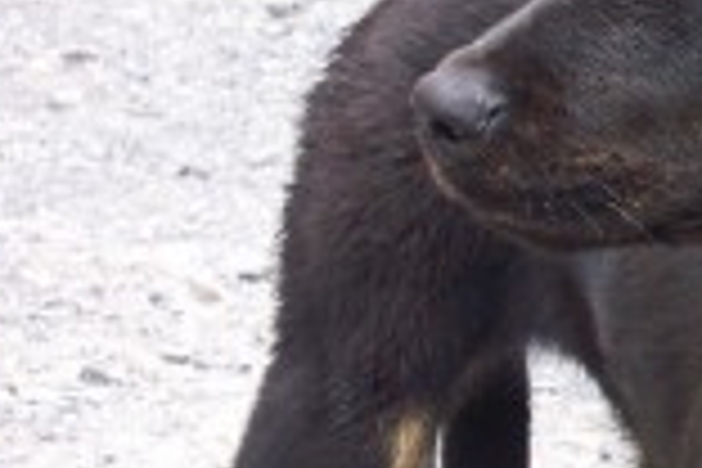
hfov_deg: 9.8
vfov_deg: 6.6
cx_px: 760
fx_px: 4056
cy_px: 180
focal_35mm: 208
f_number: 4
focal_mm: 16.4
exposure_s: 1/250
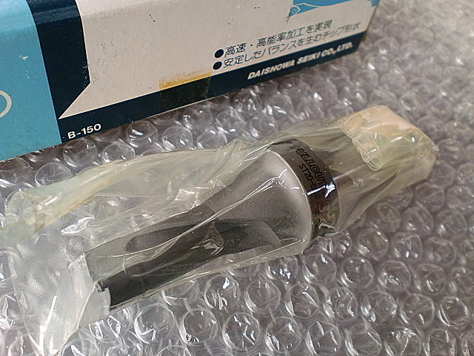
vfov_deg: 40.7
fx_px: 479
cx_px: 237
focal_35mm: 35
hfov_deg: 52.6
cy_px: 178
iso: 250
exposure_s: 1/60
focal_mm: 6.3
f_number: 3.1
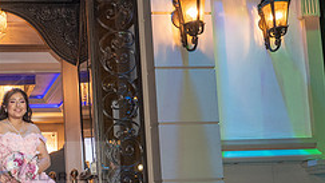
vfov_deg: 19.6
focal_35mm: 60
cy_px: 173
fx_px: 517
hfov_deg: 32.3
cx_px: 7
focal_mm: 24
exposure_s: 1/125
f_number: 4.5
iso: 1600
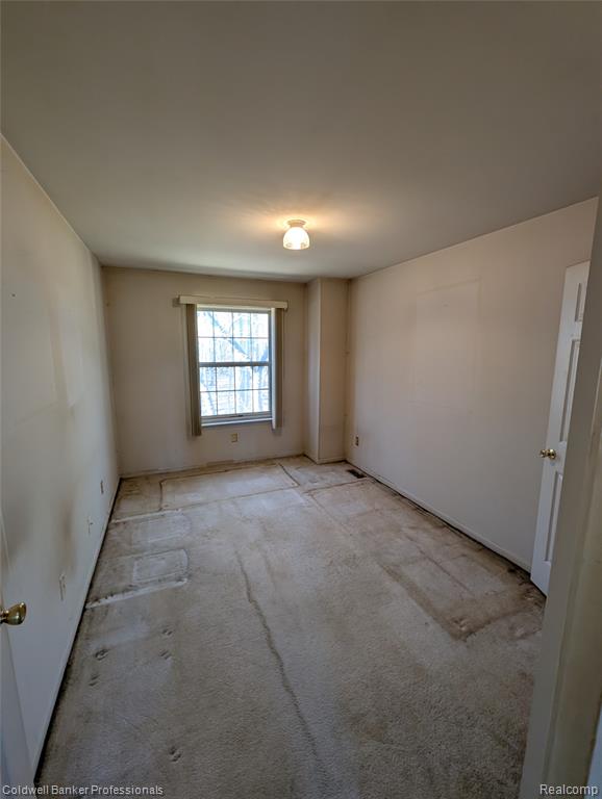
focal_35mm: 13
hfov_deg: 90.0
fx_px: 301
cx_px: 301
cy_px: 400
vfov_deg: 106.1
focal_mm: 1.95
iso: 74
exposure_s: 1/40
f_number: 2.2
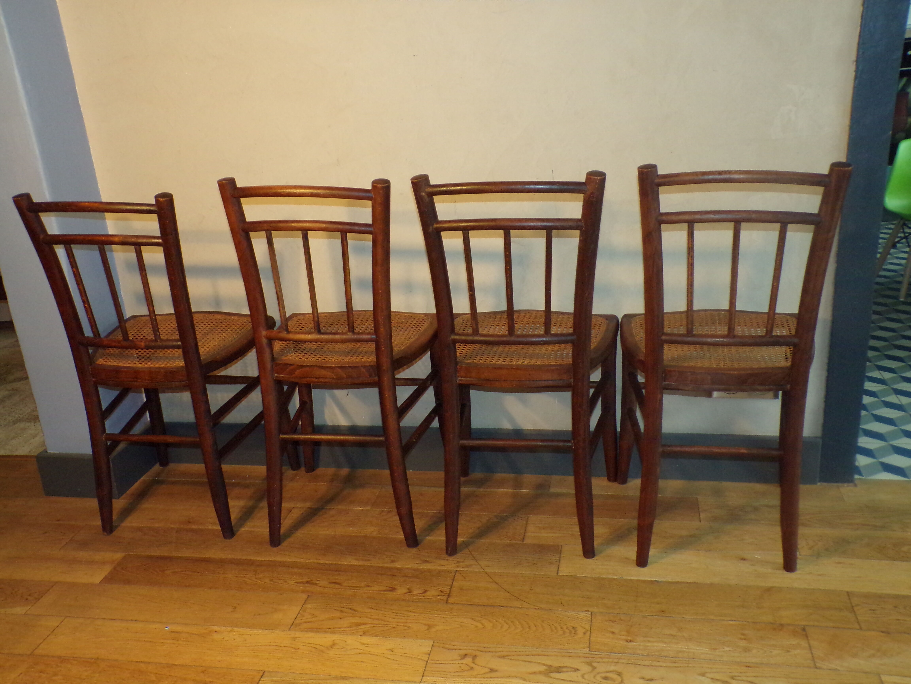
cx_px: 456
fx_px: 842
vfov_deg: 44.2
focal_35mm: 32
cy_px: 342
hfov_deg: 56.8
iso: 389
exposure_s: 1/34
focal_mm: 5.8
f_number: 3.2
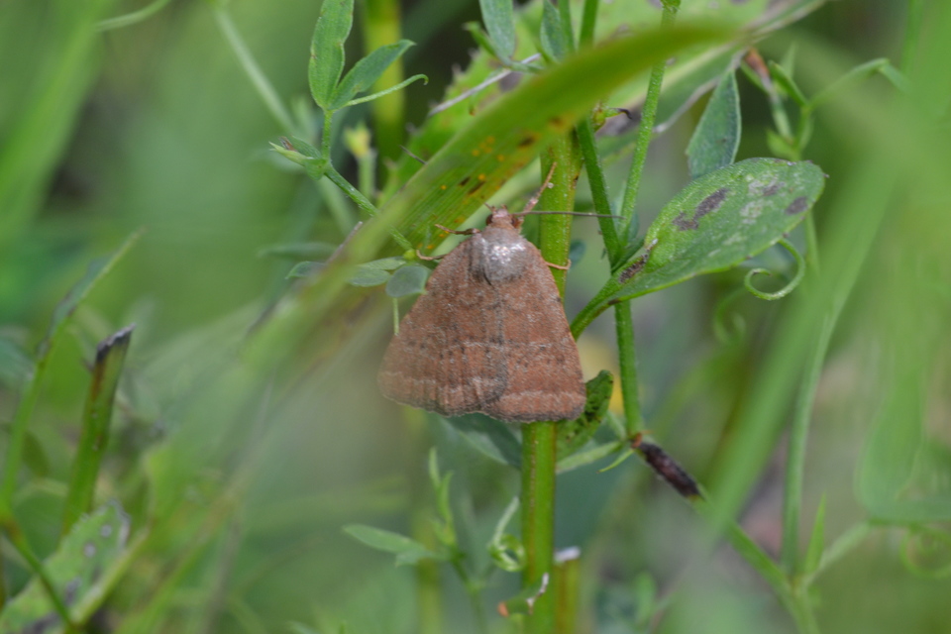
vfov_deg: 5.0
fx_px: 7330
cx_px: 476
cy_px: 317
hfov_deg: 7.4
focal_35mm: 278
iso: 400
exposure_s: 1/160
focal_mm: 185
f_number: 8
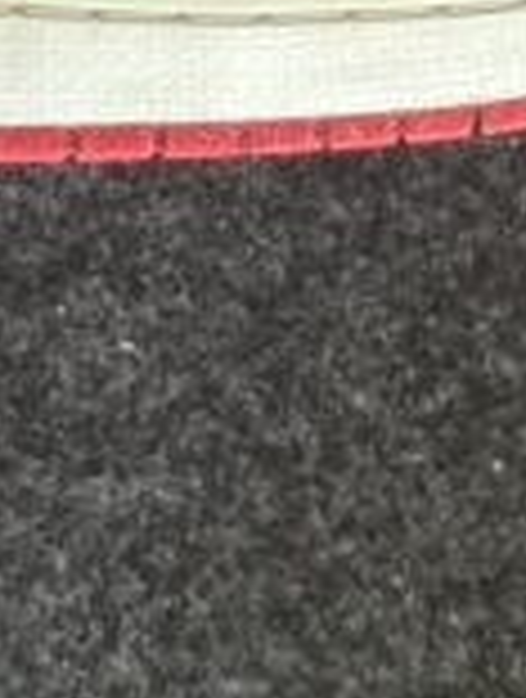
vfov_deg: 7.6
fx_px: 4984
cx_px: 9
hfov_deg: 6.0
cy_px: -849
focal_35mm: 247
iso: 250
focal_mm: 6.86
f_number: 1.78
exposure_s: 1/50
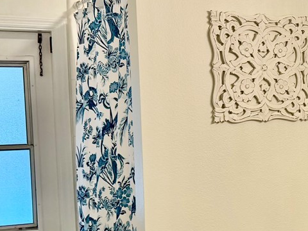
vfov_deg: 18.4
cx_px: 348
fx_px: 712
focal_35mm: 80
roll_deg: +0.5
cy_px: 162
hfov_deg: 22.8
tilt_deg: -3.7
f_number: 1.78
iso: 80
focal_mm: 6.76
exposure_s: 1/175
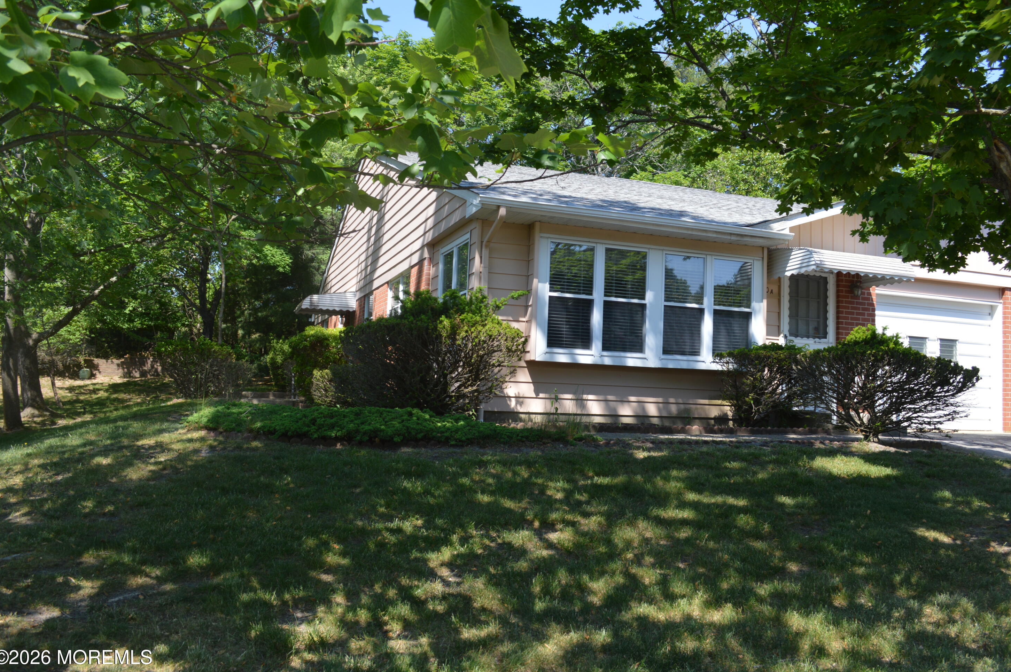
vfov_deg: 42.3
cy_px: 342
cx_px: 515
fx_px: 870
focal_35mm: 31
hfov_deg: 60.3
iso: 100
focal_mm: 20
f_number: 6.3
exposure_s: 1/160
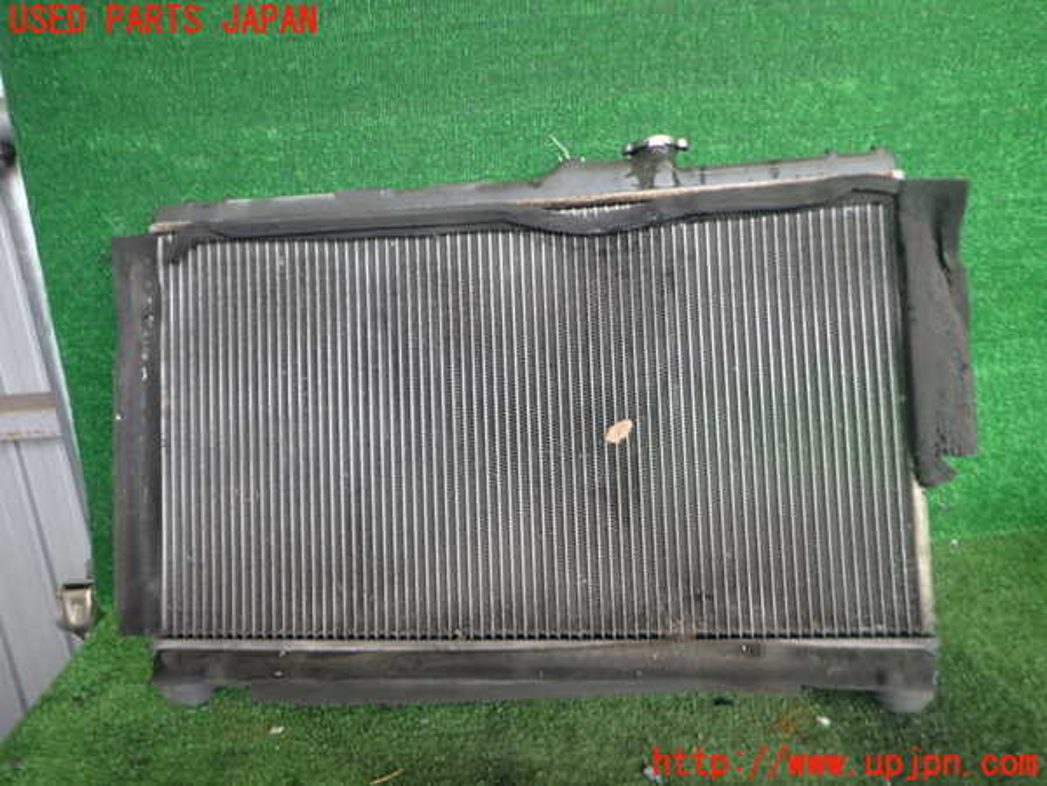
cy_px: 393
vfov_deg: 54.9
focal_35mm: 25
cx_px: 524
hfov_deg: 69.4
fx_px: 756
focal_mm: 4.5
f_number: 2
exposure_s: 1/125
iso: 200
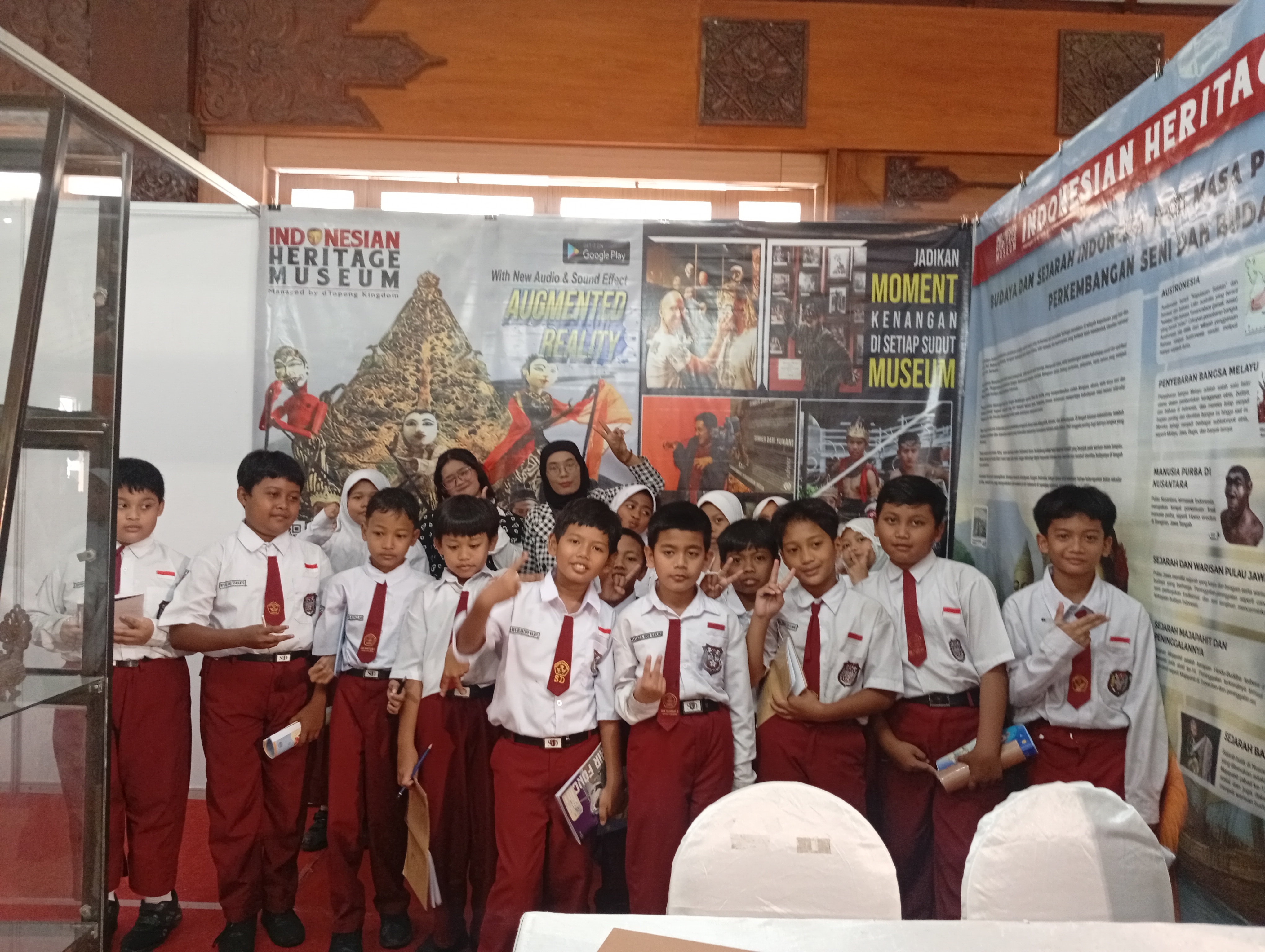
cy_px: 476
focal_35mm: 27
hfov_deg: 65.2
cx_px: 632
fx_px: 988
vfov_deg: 51.5
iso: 738
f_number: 1.8
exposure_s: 1/33.3
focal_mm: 3.98
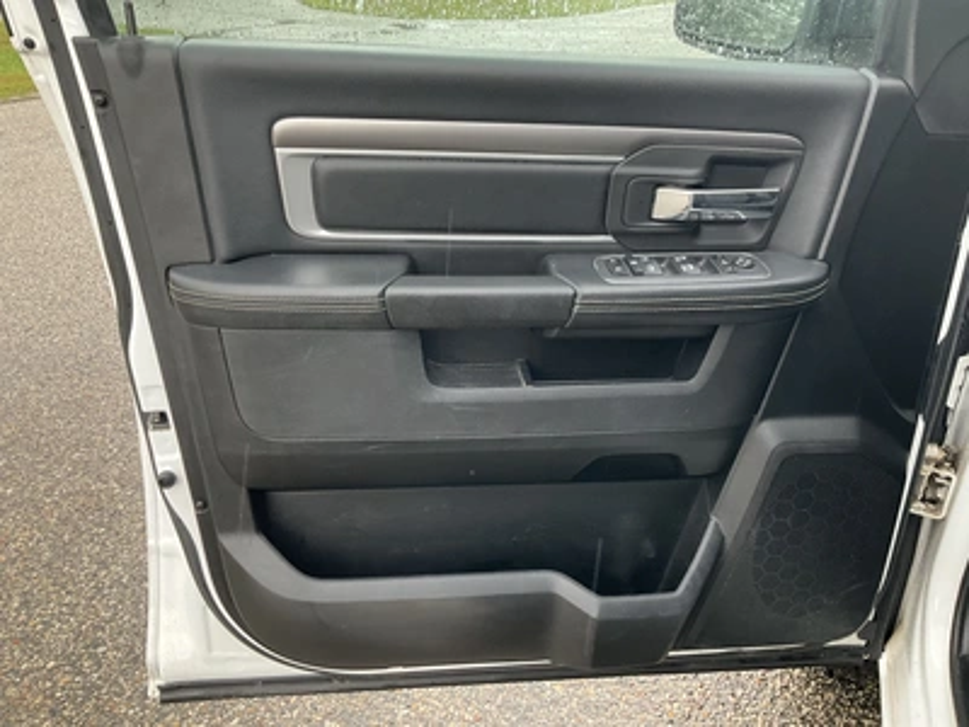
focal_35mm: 29
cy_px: 364
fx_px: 812
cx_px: 484
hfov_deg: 61.7
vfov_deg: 48.2
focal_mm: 3
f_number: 1.8
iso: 80
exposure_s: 1/60
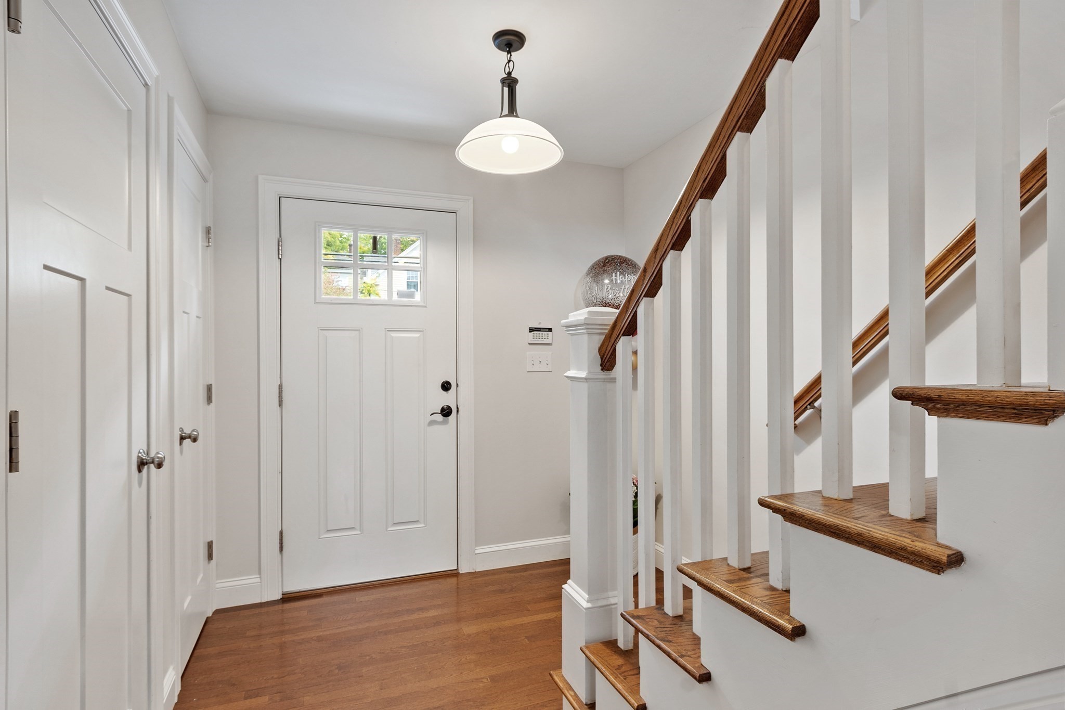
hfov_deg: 90.0
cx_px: 532
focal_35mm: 18
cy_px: 355
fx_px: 532
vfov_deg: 67.4
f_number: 8
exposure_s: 4
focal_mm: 12
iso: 200
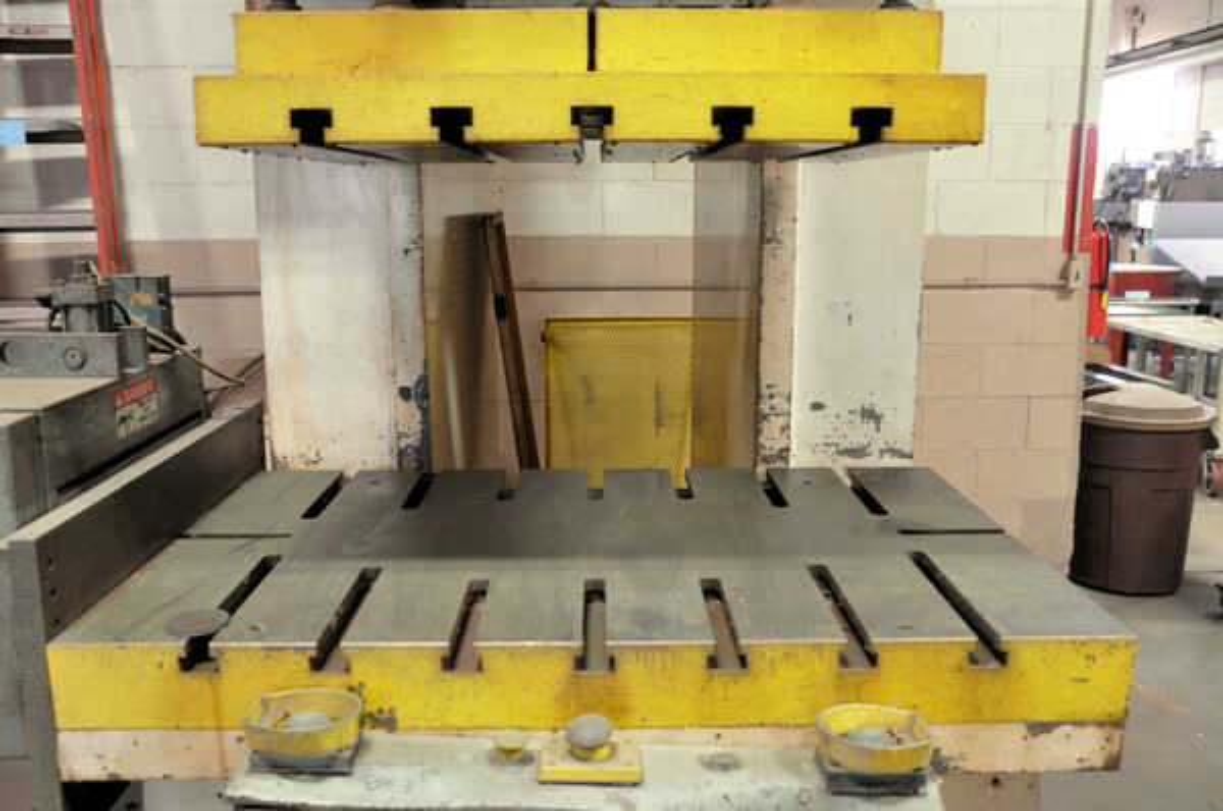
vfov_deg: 41.6
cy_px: 406
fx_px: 1068
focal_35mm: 32
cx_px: 612
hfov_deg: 59.6
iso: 1600
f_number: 5.6
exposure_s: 1/20
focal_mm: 21
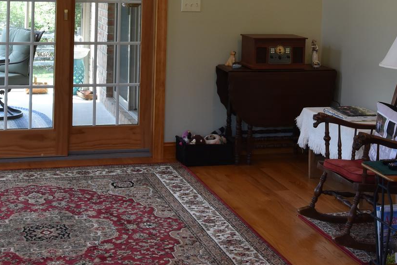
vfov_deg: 17.6
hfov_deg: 27.0
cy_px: -22
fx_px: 827
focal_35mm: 75
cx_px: 227
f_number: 5.6
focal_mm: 30
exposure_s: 1/125
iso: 800
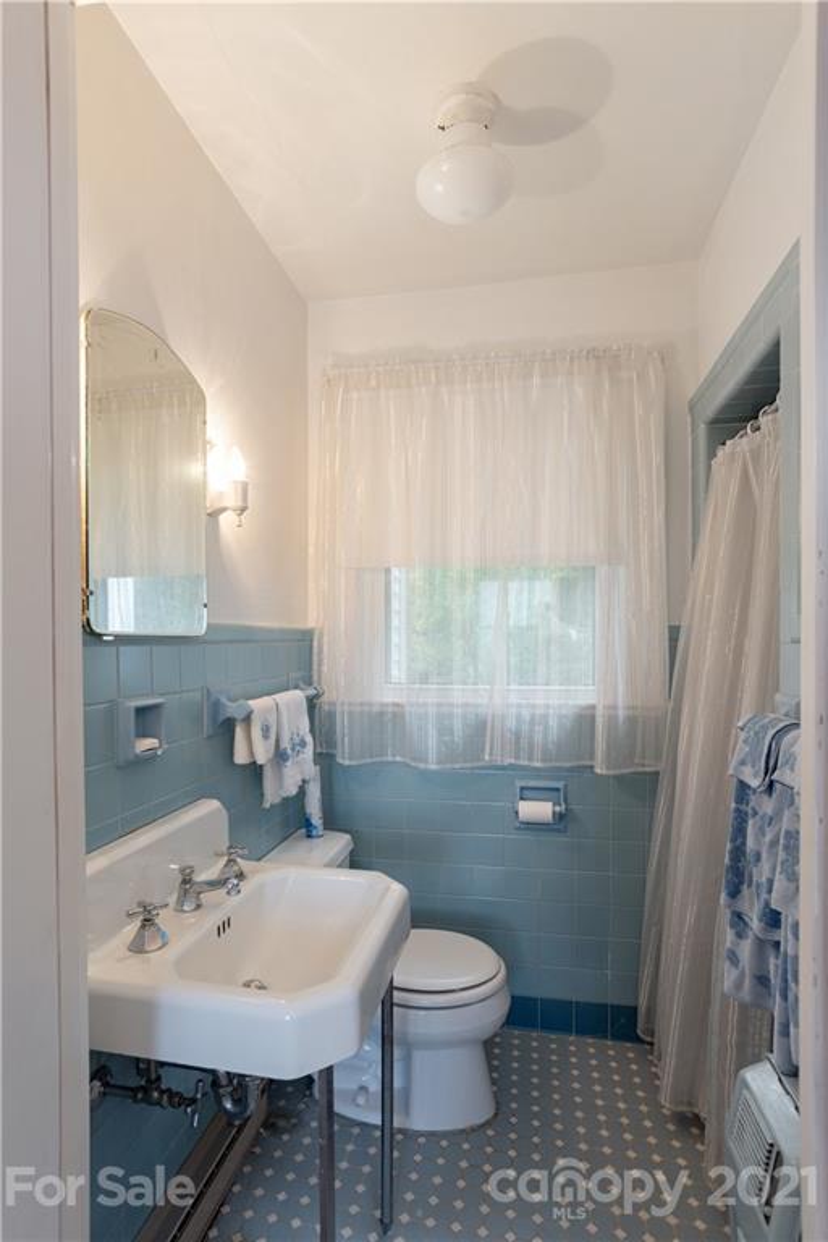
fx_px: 586
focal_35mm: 17
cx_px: 414
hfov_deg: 70.4
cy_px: 621
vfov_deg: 93.3
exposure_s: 1/25
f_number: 7.1
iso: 320
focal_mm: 17
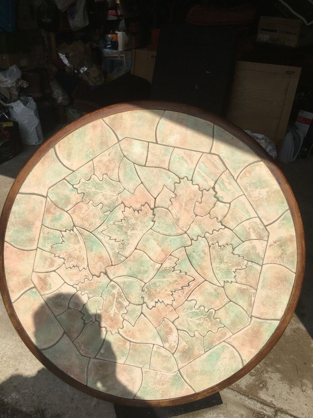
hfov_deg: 48.2
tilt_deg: -31.3
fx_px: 350
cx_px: 156
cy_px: 209
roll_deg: -2.2
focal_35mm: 29
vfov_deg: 61.7
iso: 25
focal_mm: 4.15
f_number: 2.2
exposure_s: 1/3344
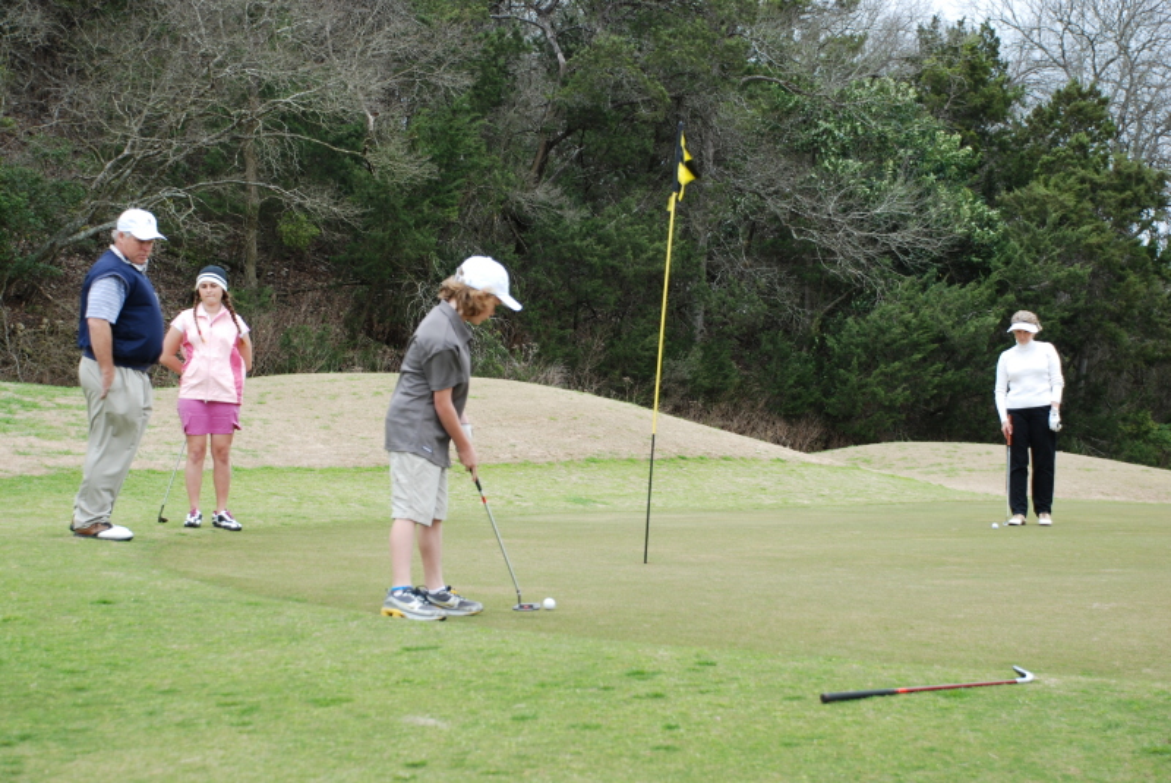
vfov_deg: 18.2
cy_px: 392
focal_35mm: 75
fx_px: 2442
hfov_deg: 27.0
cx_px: 586
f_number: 5
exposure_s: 1/100
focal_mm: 50
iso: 200
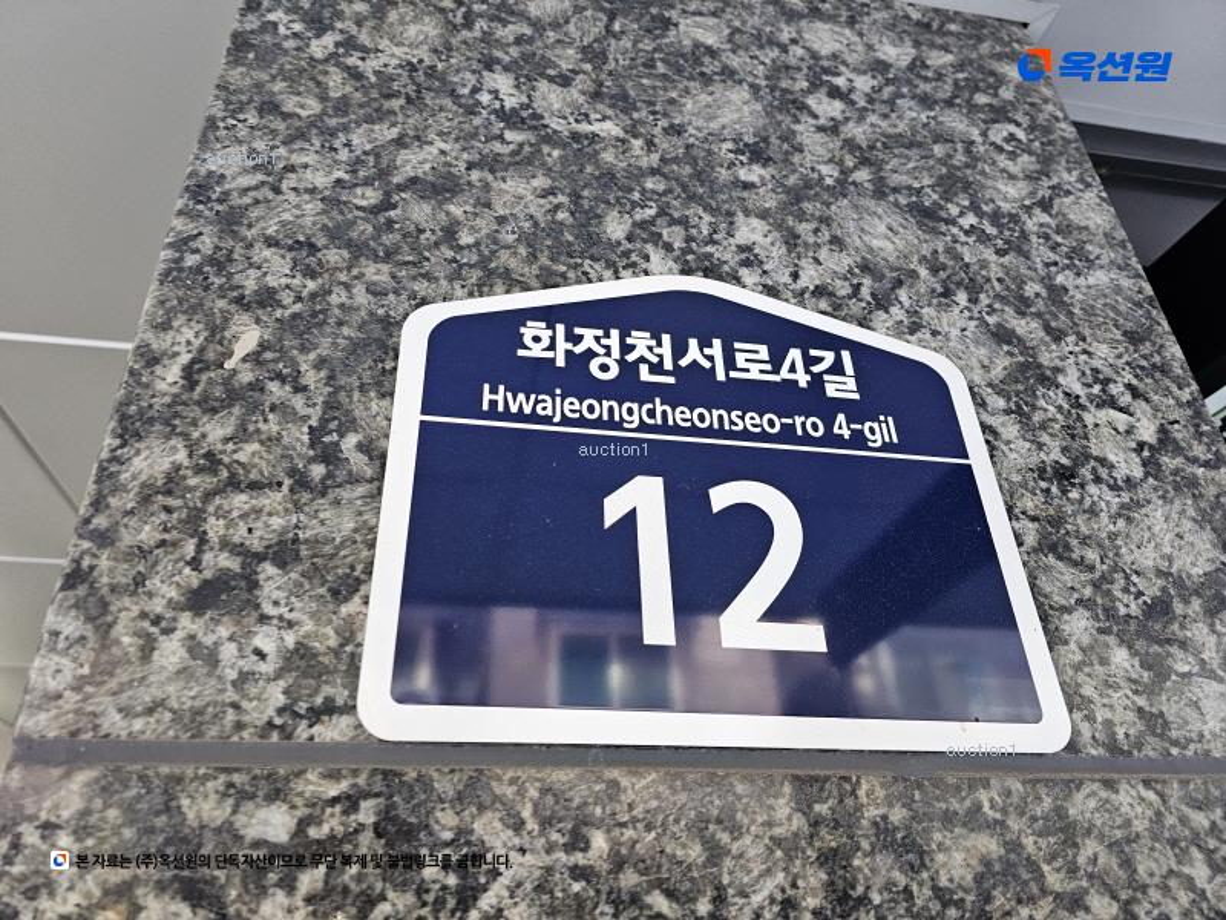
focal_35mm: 23
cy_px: 460
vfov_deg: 58.9
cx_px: 613
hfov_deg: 73.9
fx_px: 815
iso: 400
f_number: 1.7
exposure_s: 1/138
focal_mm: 6.3
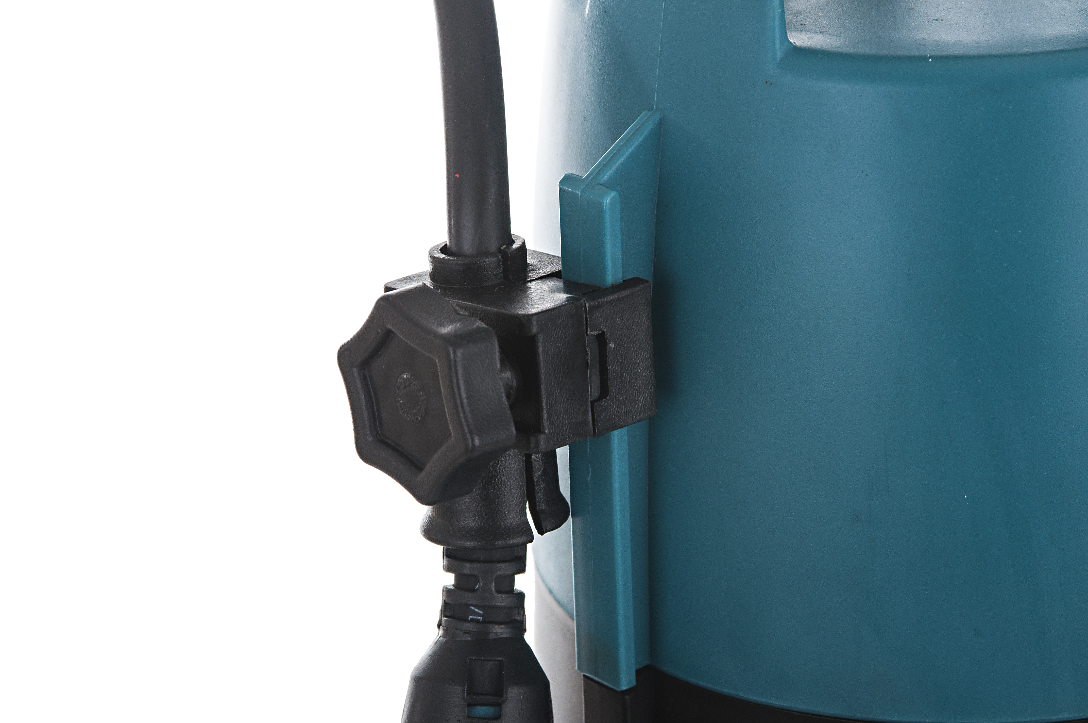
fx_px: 4754
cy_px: 362
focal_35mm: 158
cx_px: 544
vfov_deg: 8.7
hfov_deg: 13.1
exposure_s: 1/125
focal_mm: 105
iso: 200
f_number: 13
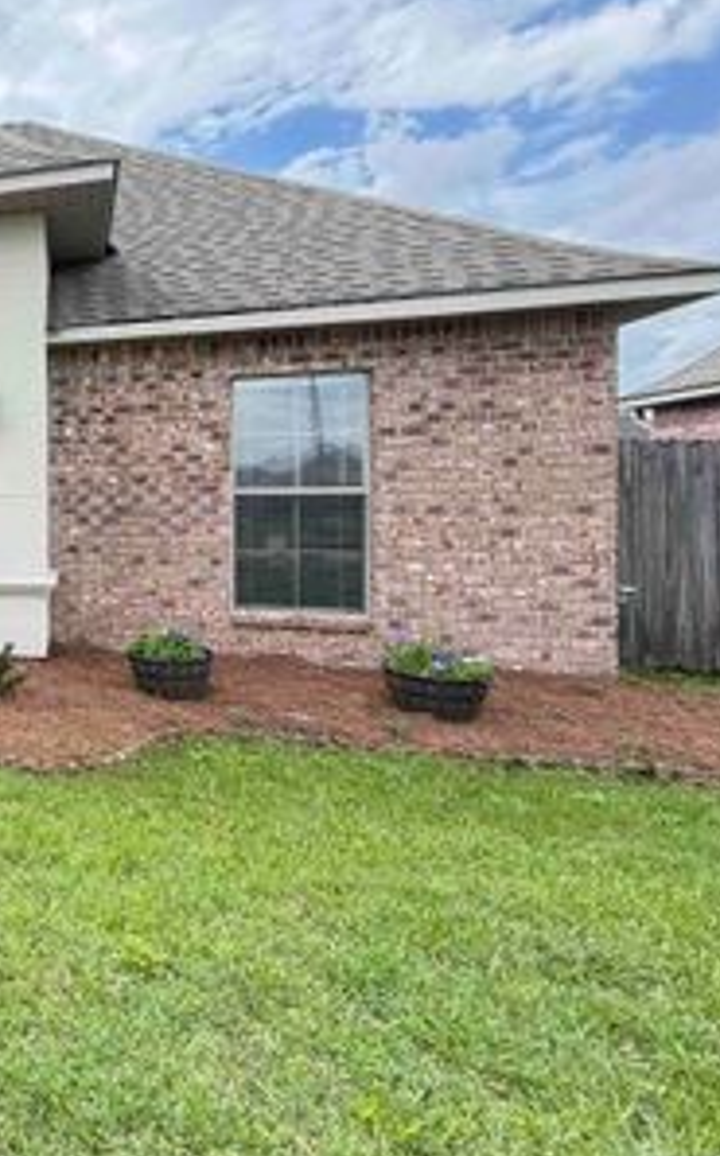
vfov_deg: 72.3
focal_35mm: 25
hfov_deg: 34.7
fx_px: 787
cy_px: 500
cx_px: -214
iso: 64
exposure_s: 1/479
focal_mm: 2.22
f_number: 2.2
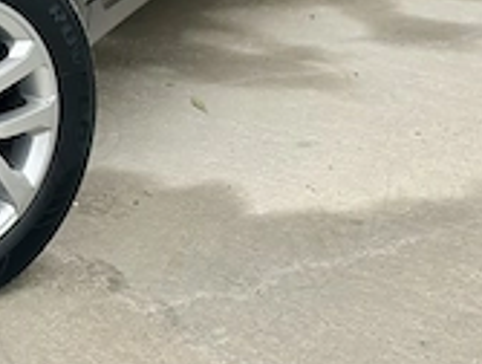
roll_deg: +0.6
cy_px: -168
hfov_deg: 11.0
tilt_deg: -11.2
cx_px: -268
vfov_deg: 8.5
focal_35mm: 172
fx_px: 2400
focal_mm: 6.86
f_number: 1.78
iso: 80
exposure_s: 1/1242
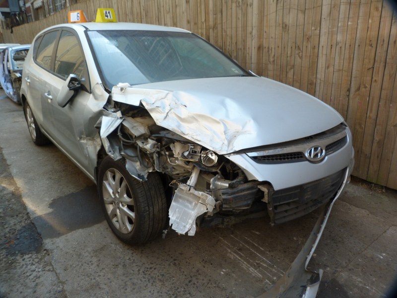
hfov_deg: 69.4
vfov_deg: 54.9
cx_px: 198
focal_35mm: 25
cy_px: 149
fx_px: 287
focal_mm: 4.5
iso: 80
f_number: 4
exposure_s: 1/125
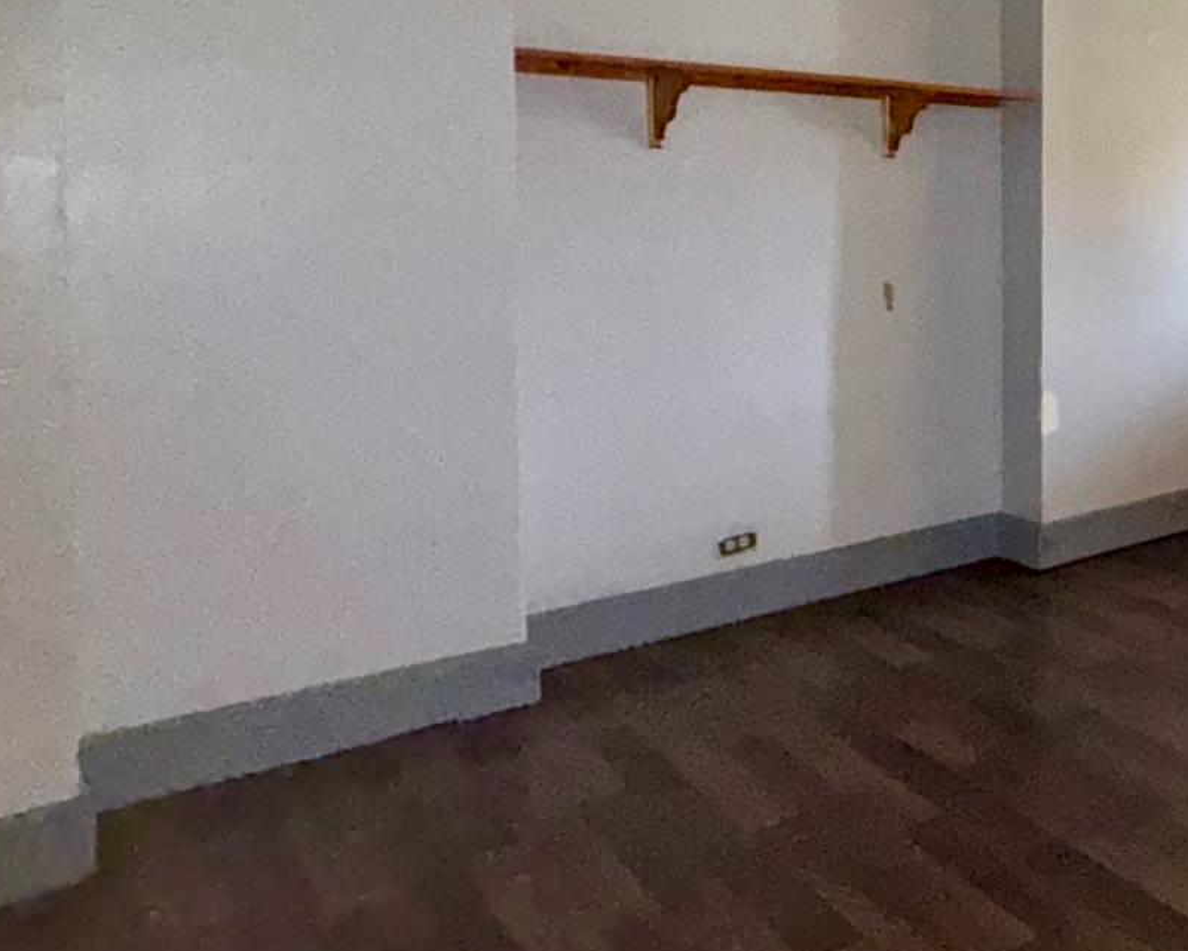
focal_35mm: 35
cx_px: 1481
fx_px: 1231
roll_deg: -1.3
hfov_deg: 36.9
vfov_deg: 41.1
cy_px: 248
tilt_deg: -1.9
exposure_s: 1/30
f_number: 2.2
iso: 800
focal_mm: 2.22
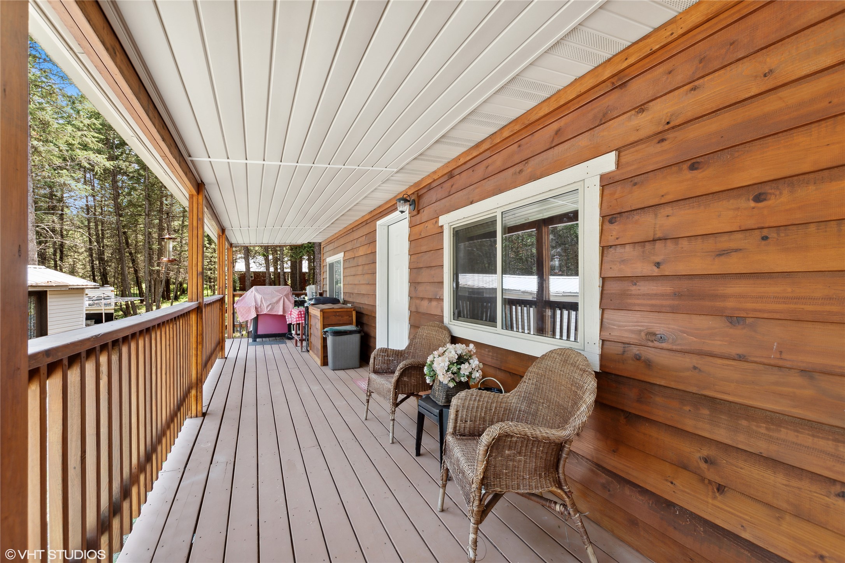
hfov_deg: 100.4
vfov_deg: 77.3
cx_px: 422
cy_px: 282
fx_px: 352
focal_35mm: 15
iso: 200
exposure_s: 1/60
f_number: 6.3
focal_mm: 10
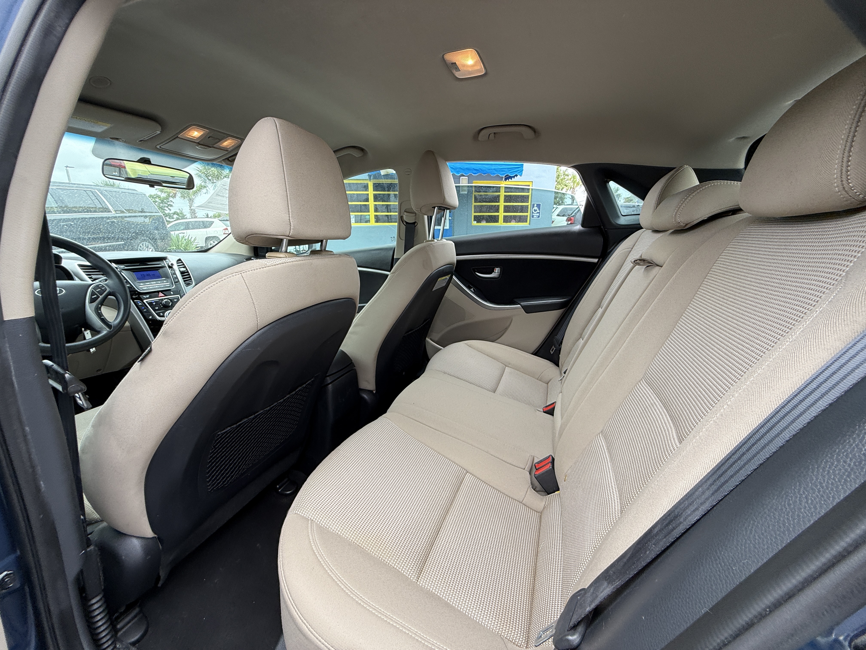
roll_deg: -0.7
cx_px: 433
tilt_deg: -14.6
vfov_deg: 85.7
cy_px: 325
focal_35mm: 14
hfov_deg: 102.1
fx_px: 350
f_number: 2.2
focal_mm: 2.22
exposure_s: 1/143
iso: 50
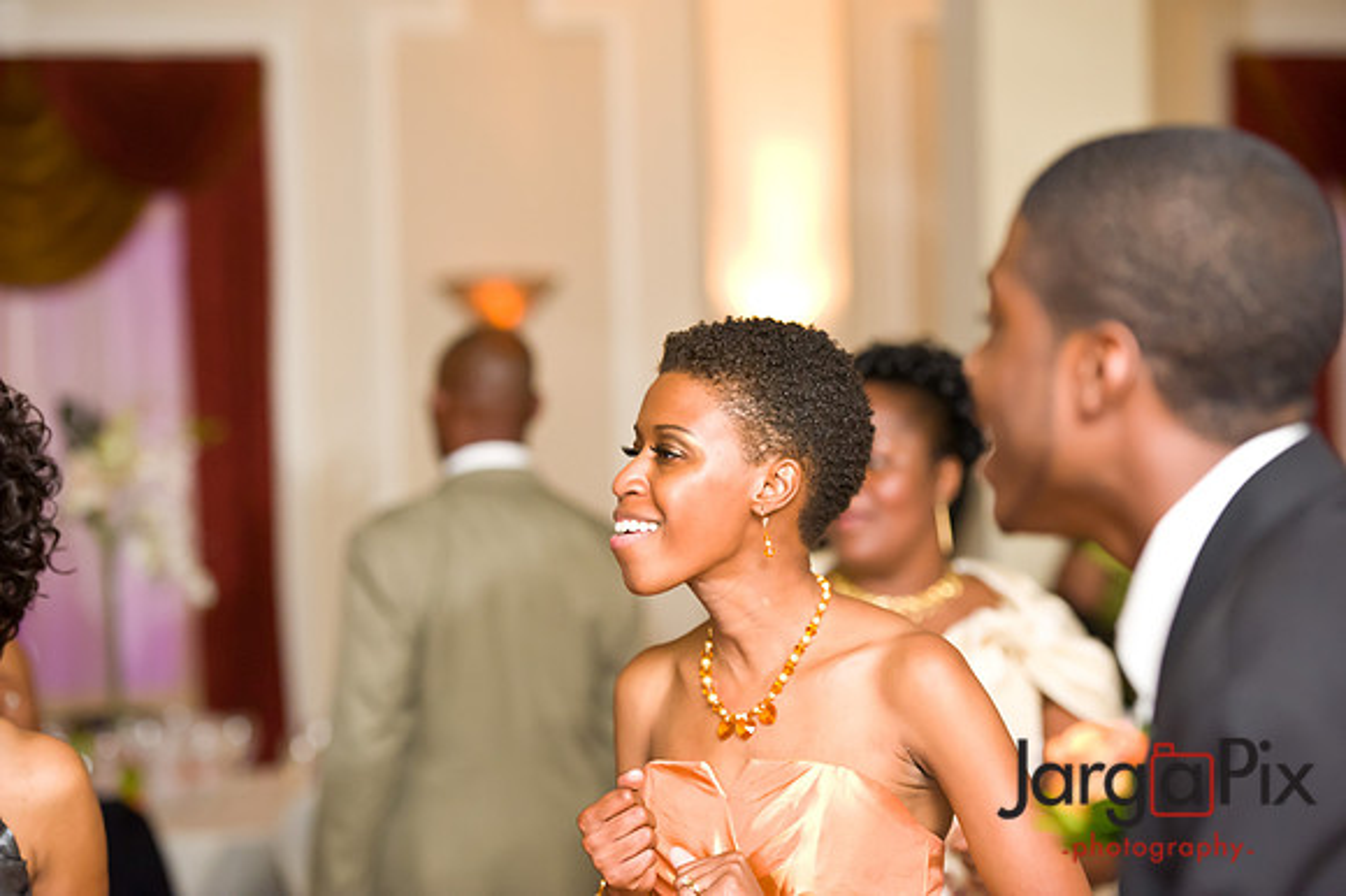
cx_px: 673
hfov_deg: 17.7
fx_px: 4334
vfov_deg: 11.8
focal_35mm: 116
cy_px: 448
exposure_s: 1/125
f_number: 3.2
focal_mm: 116
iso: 3200
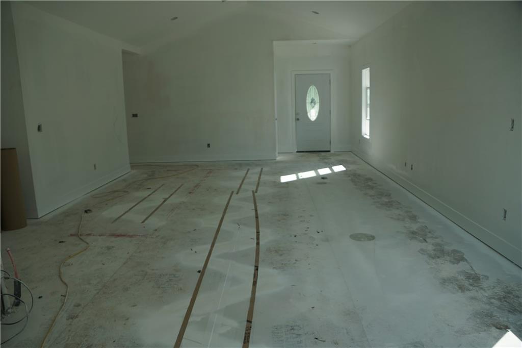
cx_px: 261
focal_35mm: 30
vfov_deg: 43.6
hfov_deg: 61.9
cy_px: 174
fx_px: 435
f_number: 4
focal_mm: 20
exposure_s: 1/160
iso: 100
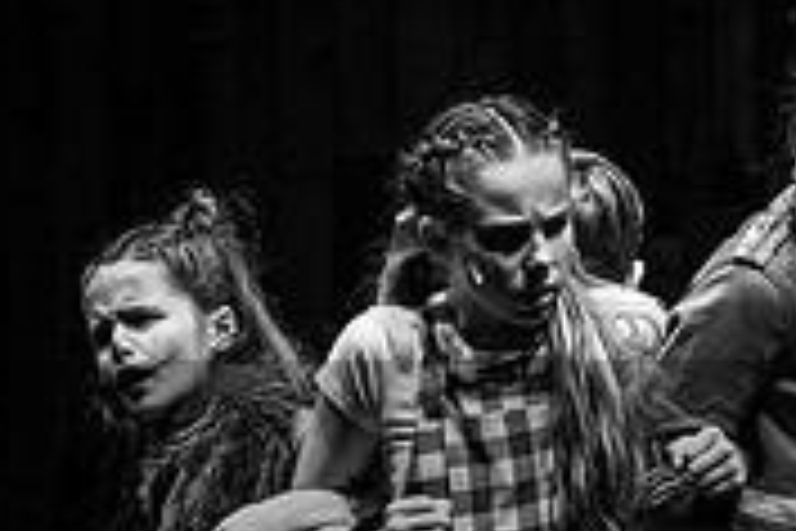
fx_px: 10546
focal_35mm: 477
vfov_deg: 2.9
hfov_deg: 4.3
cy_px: 750
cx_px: 962
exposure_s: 1/80
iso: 320
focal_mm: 142
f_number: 2.8
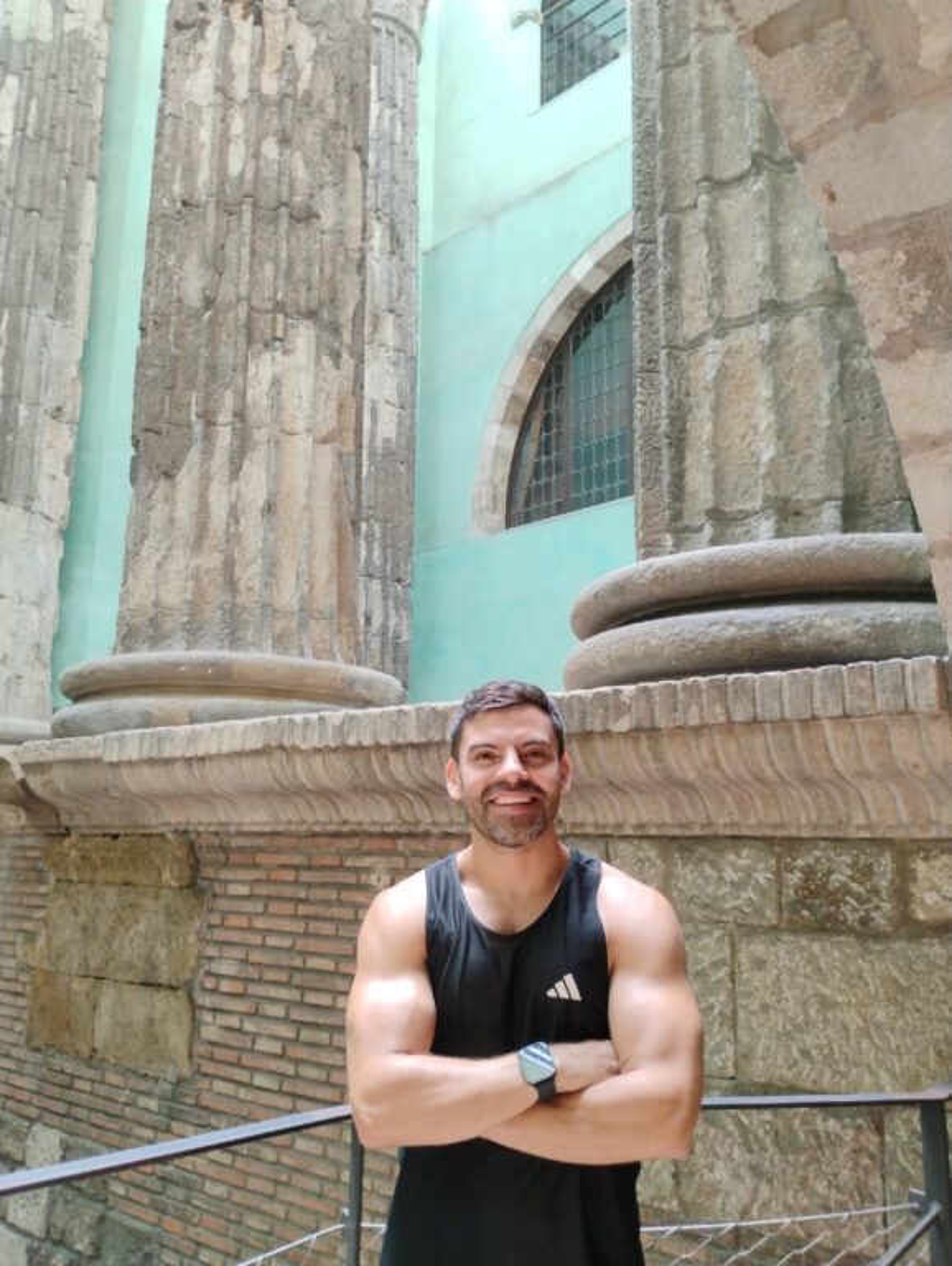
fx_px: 1024
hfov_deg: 49.8
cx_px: 476
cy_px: 633
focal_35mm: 28
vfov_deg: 63.4
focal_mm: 4.26
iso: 434
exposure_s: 1/50
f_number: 1.8
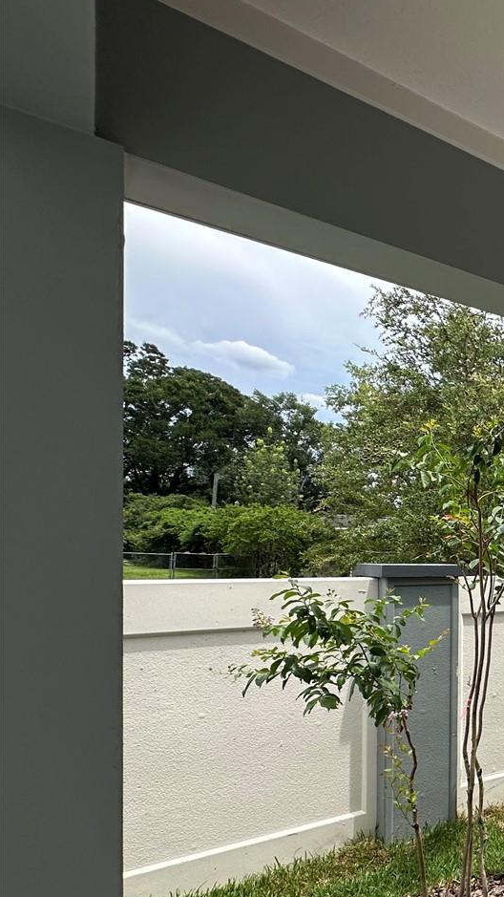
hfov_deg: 28.4
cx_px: 761
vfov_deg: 70.6
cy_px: 566
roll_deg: -0.6
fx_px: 618
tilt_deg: +0.2
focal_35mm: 26
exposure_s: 1/1195
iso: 50
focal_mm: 2.22
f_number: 2.2
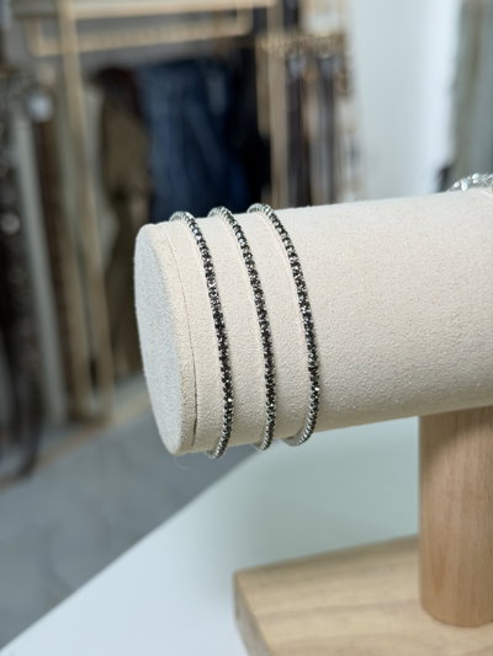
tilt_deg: -19.5
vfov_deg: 39.6
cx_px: 246
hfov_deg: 30.3
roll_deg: +2.7
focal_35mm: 48
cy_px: 328
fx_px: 911
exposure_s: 1/121
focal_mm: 6.76
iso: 80
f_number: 1.78
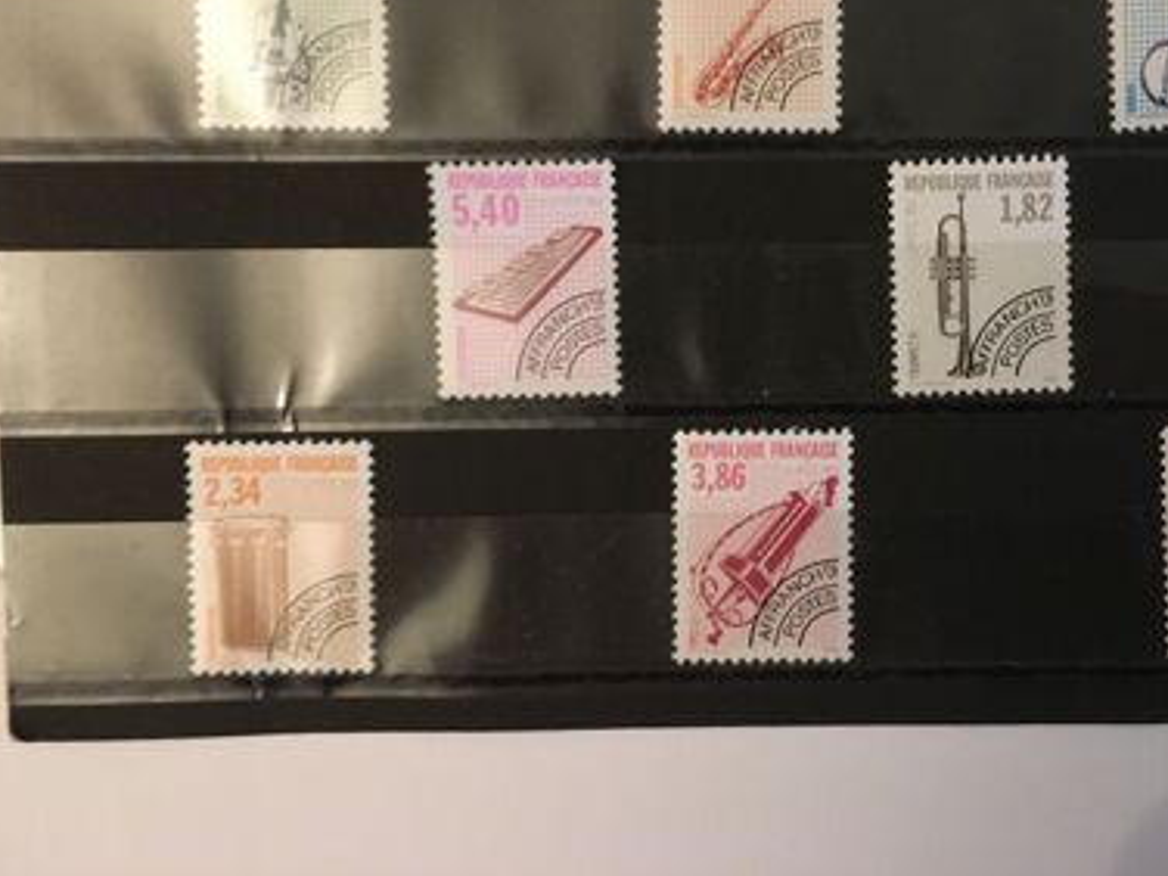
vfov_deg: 38.4
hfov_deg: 49.7
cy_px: 323
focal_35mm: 37
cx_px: 721
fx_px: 1248
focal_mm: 4.15
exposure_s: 1/17
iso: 400
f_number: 2.2
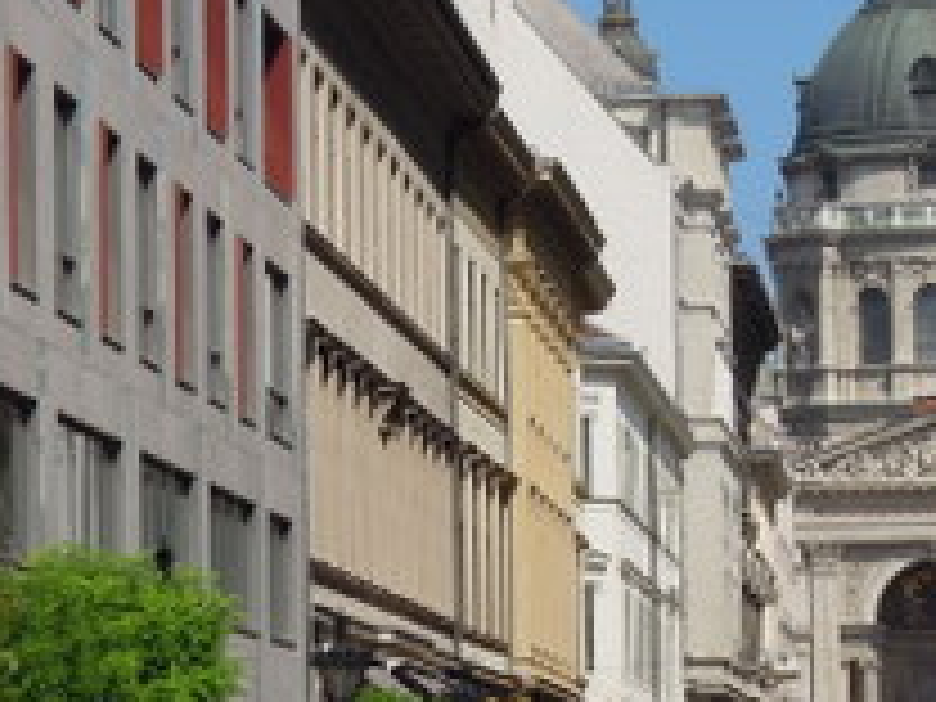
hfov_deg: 8.6
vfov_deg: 6.4
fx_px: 6246
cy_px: 544
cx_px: 495
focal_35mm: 231
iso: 160
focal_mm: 17.9
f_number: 5.5
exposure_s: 1/800
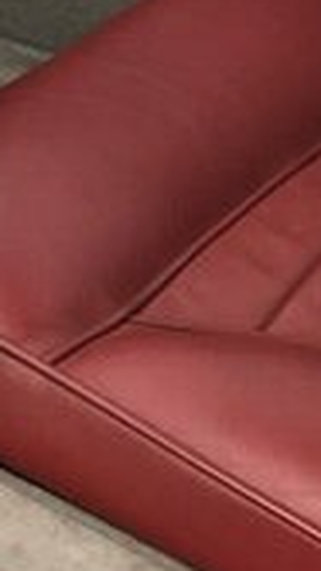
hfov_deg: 5.9
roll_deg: -1.0
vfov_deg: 11.4
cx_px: -659
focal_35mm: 189
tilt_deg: -33.3
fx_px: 2858
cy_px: 267
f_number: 2.2
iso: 25
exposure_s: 1/194
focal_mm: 4.15
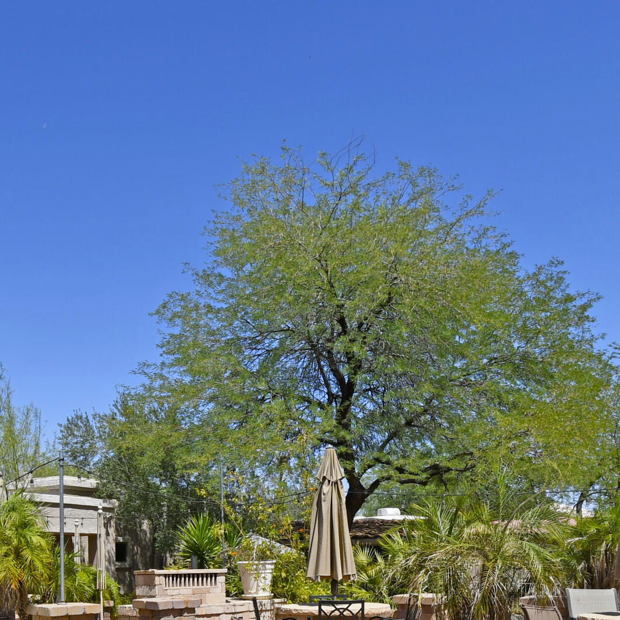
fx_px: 729
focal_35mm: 36
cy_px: 570
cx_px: 311
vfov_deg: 41.9
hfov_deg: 46.0
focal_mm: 10
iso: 100
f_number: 9
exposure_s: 1/320
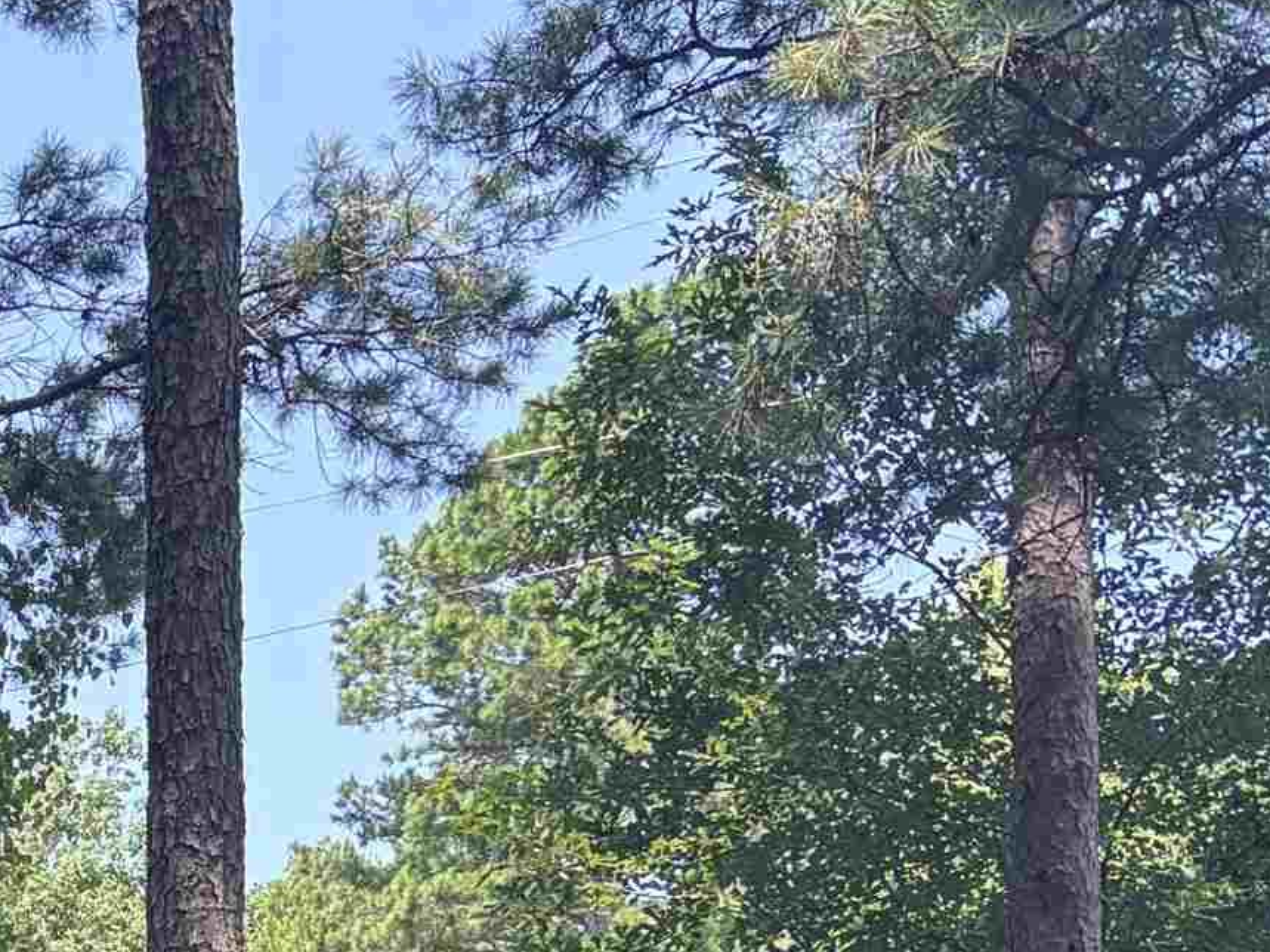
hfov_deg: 17.5
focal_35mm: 93
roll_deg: -1.0
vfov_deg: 14.2
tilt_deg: +2.3
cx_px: -936
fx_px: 3412
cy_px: 1663
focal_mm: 5.96
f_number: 1.6
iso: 50
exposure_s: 1/190
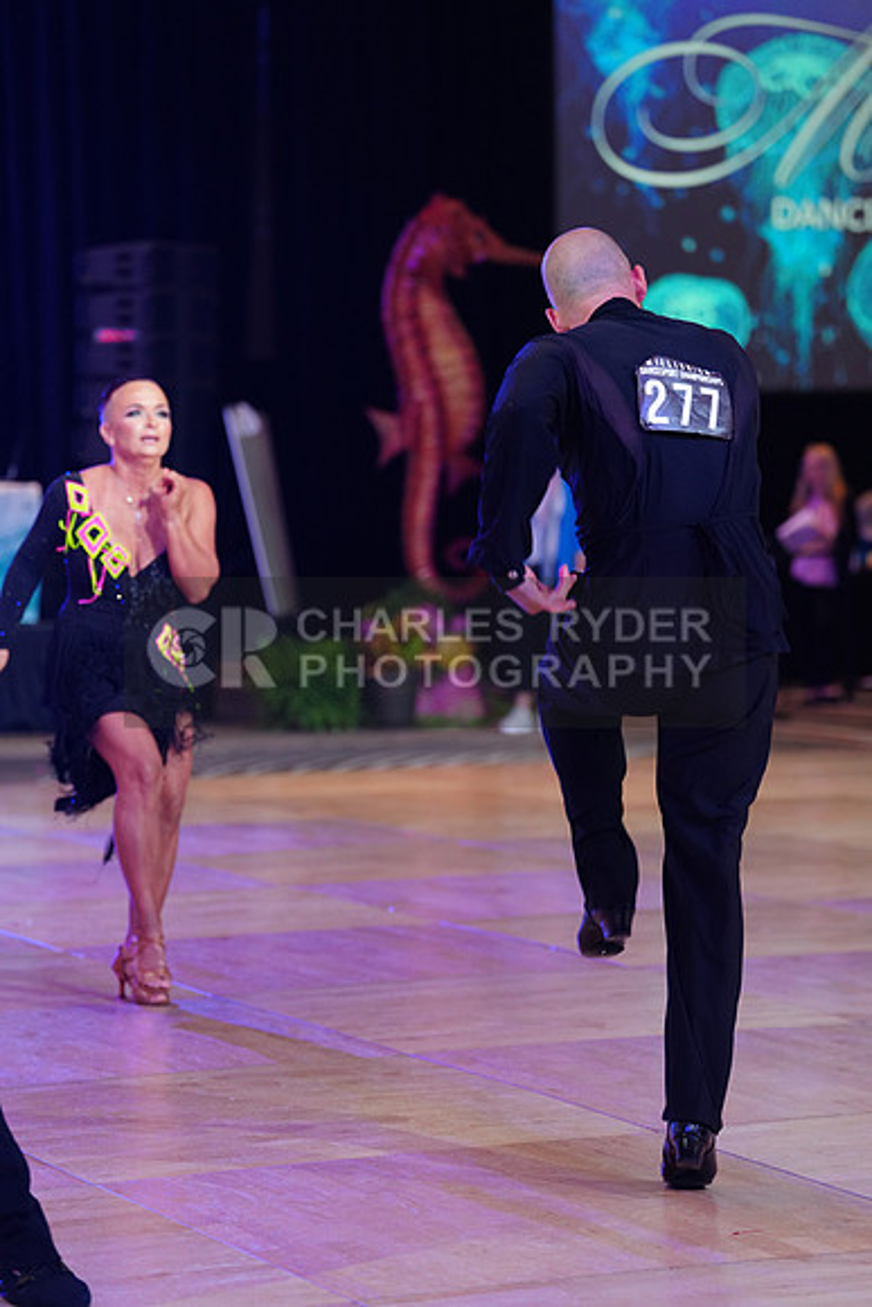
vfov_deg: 19.5
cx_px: 436
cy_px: 654
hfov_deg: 13.0
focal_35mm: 105
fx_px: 3812
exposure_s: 1/320
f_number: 2.8
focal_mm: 105
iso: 1600
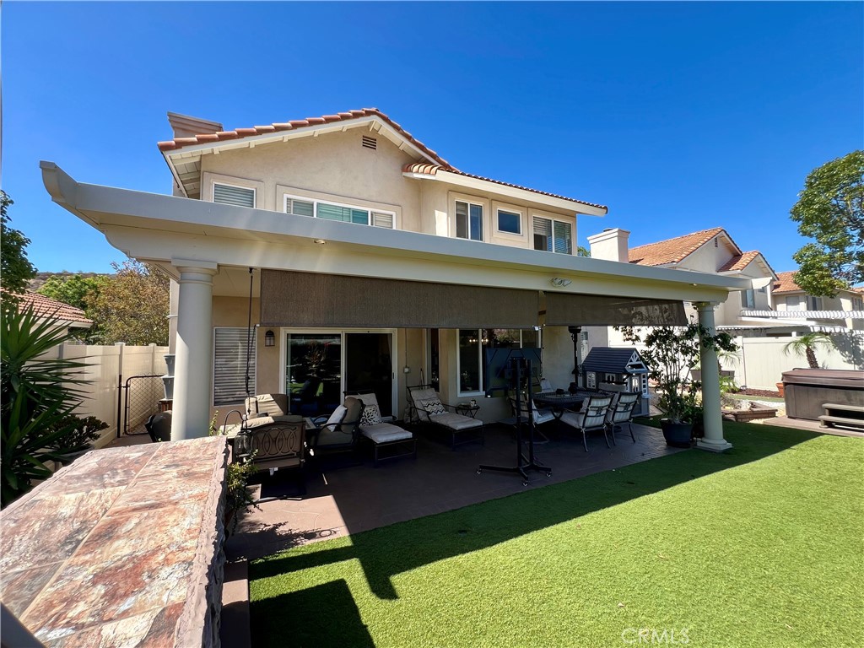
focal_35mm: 13
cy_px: 324
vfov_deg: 89.9
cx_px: 432
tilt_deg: +2.3
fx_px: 324
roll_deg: +1.1
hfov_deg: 106.2
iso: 32
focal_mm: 1.57
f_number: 1.8
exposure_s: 1/436
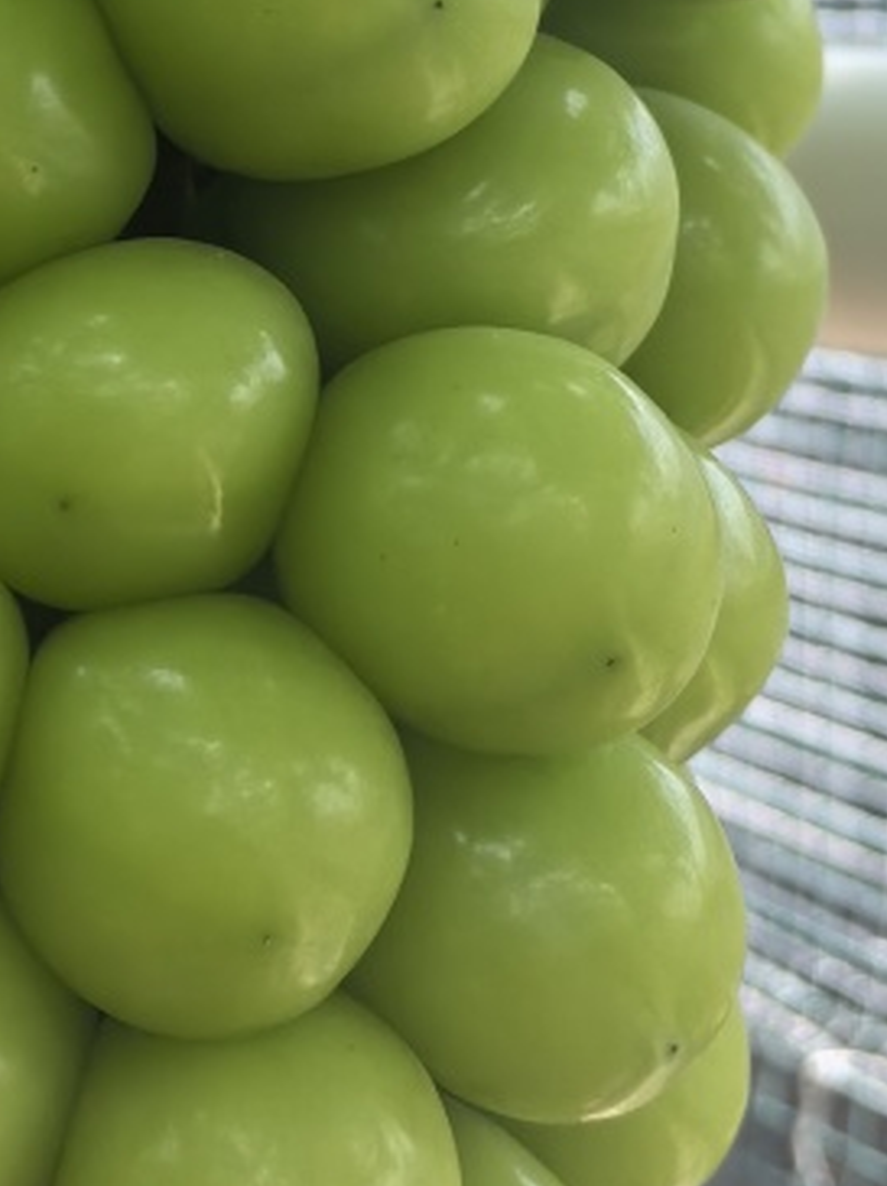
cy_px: 70
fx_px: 2704
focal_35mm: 79
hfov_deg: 18.5
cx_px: 224
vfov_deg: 23.9
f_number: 2
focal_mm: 5.75
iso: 100
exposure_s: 1/998
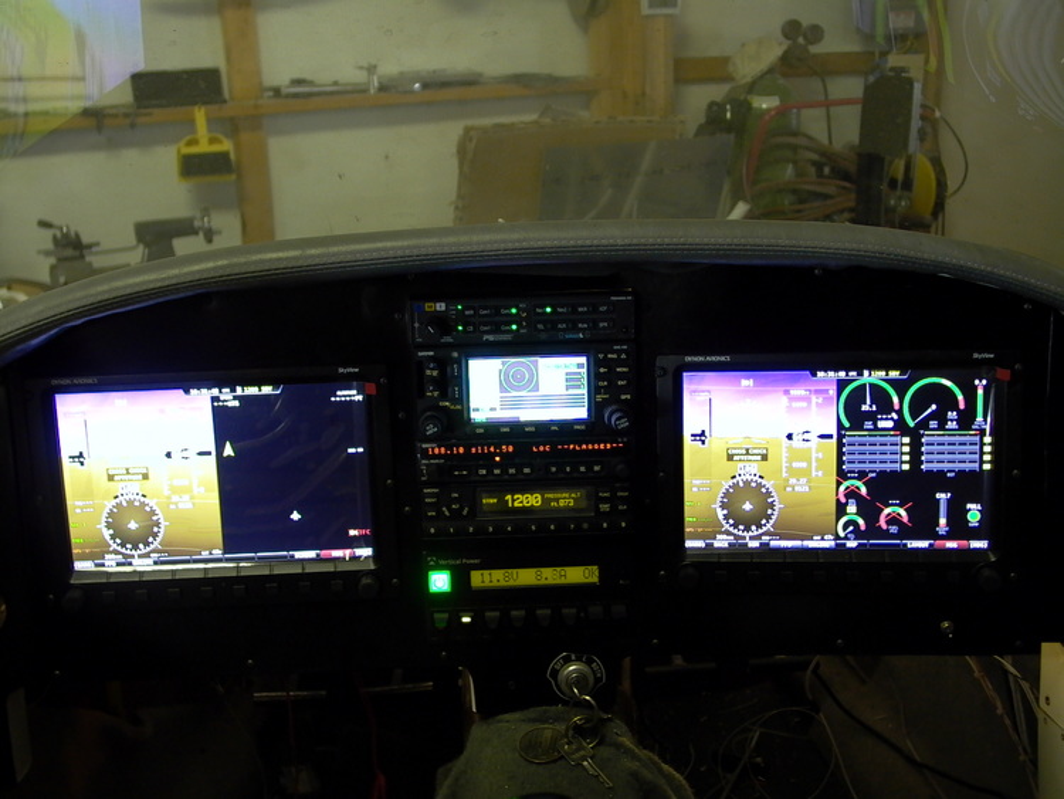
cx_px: 532
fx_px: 1168
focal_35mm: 38
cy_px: 400
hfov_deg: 49.0
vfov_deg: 37.7
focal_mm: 8.19
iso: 100
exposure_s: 1/8
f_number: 2.13
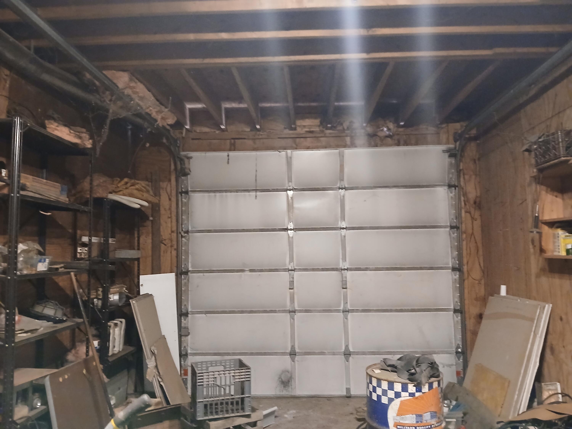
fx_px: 430
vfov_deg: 53.1
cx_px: 286
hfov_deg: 67.3
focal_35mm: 26
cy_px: 214
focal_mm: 3.98
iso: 800
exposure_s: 1/15
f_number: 1.8
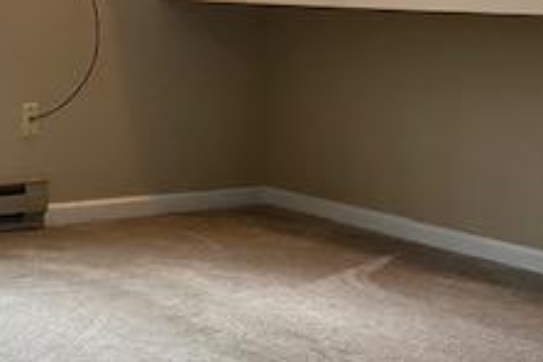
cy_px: 22
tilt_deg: -3.0
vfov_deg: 17.2
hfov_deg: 24.2
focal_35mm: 78
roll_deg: -1.0
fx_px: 1176
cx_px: -66
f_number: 1.8
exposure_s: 1/60
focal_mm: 4.25
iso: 250
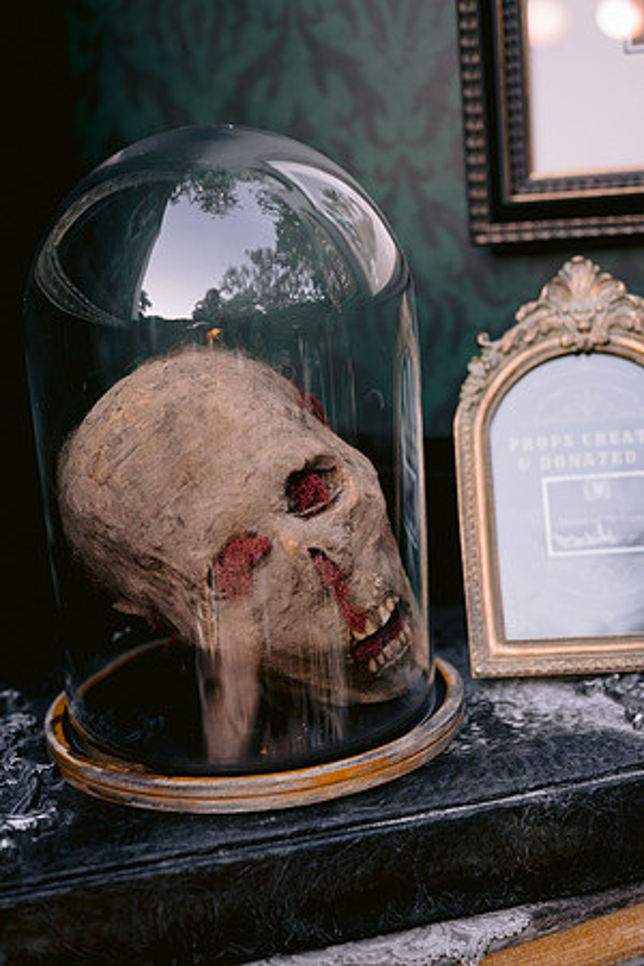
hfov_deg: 27.0
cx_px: 322
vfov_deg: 39.6
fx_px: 1342
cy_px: 483
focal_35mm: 50
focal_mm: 50
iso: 400
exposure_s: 1/100
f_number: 2.8
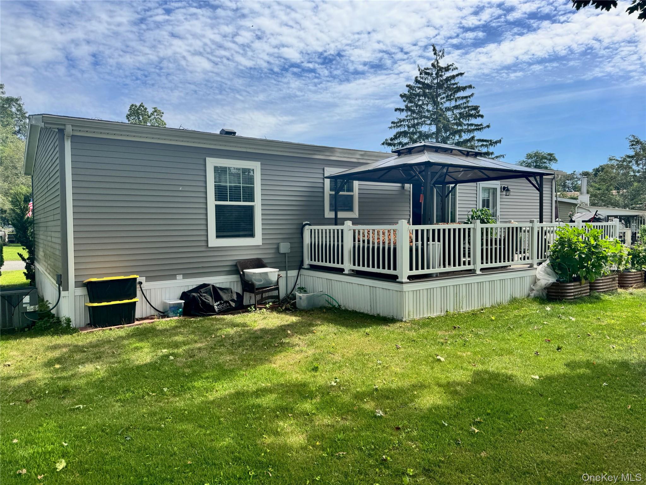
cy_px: 242
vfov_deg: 56.8
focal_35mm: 24
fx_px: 448
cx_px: 323
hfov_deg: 71.6
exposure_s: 1/4608
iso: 80
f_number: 1.78
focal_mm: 6.76
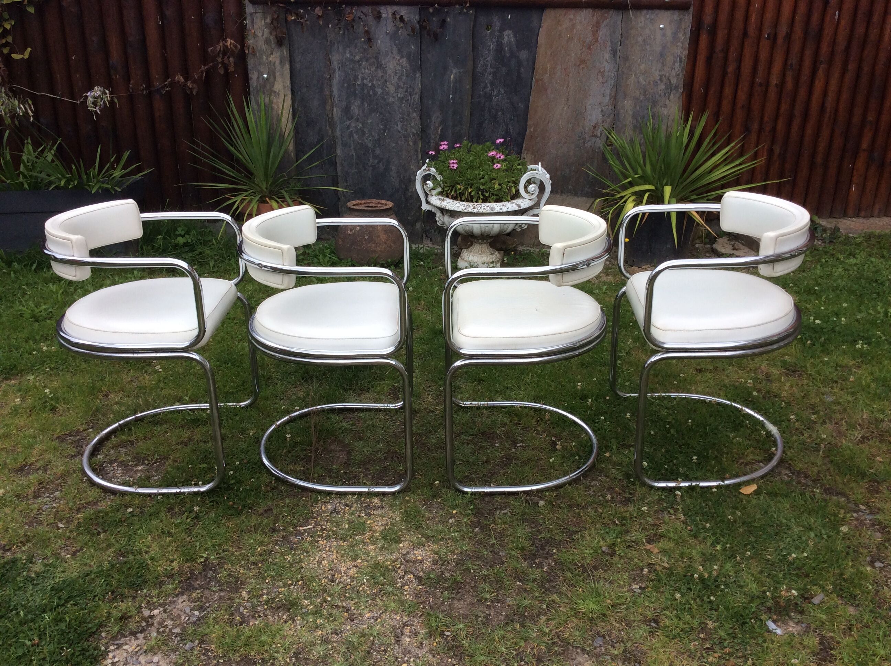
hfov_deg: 56.9
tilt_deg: -23.9
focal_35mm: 32
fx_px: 822
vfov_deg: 44.1
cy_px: 333
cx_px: 446
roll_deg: -0.6
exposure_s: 1/443
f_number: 2.4
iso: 32
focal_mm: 3.3
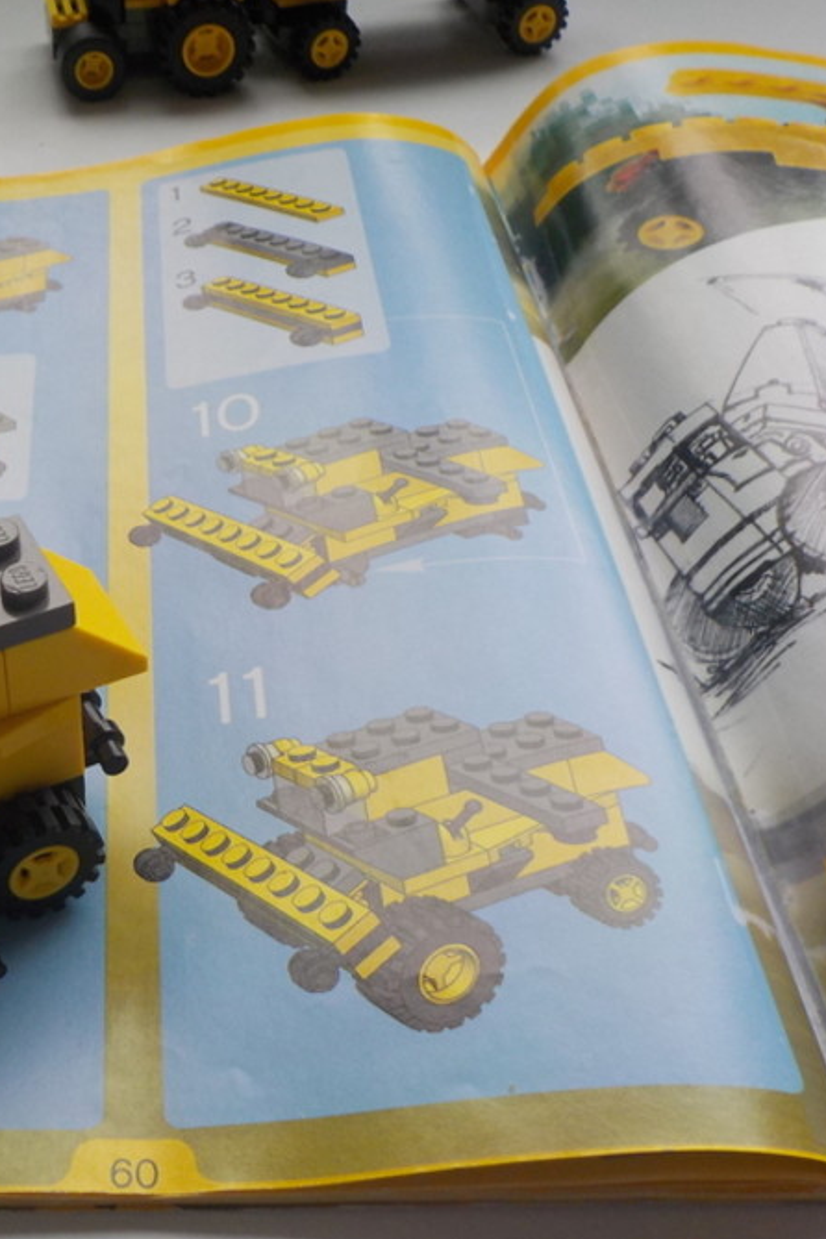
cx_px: 69
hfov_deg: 30.4
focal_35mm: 42
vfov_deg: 46.4
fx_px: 1445
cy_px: 618
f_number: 3.3
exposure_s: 1/125
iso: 125
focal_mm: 4.1
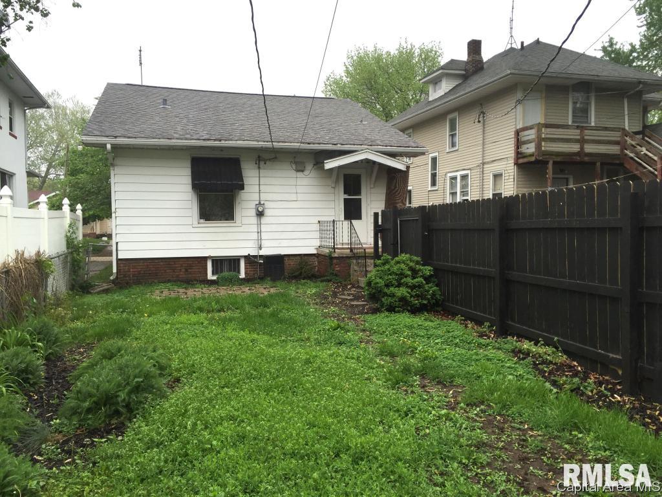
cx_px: 331
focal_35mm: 29
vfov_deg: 48.2
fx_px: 555
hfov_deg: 61.7
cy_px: 248
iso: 32
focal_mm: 4.15
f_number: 2.2
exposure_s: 1/380
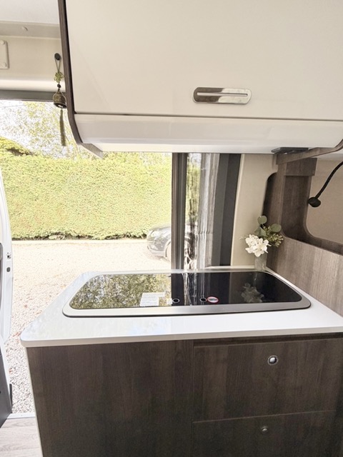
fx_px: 185
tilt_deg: -9.2
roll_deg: -0.6
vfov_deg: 102.1
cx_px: 172
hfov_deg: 85.7
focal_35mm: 14
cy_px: 228
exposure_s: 1/121
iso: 64
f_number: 2.2
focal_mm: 2.22
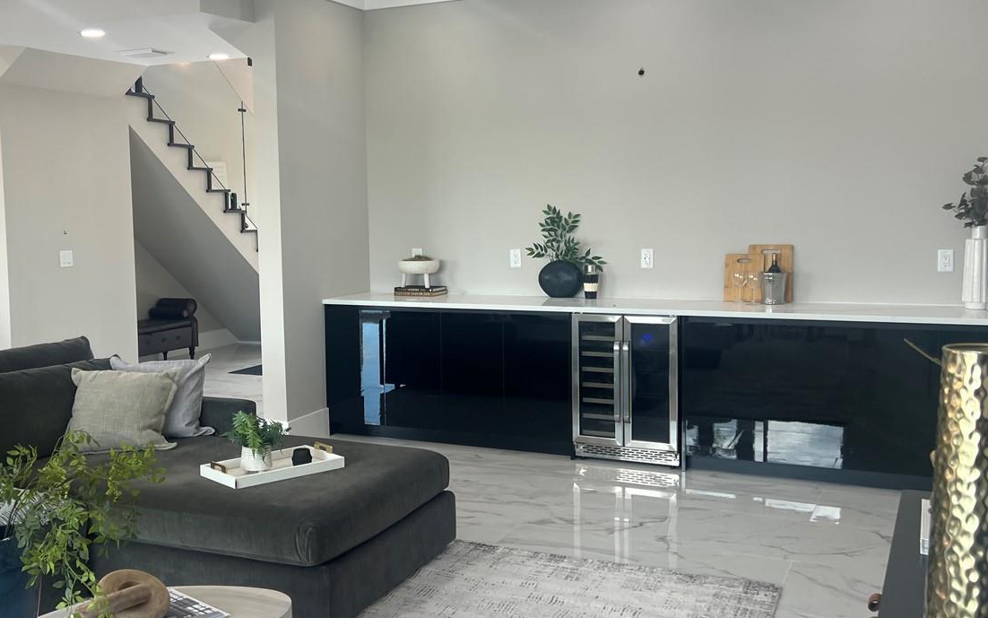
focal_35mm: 40
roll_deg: +0.9
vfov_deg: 32.0
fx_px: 1077
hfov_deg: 48.7
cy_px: 309
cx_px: 363
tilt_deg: -6.0
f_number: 1.5
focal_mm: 5.7
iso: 50
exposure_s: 1/120
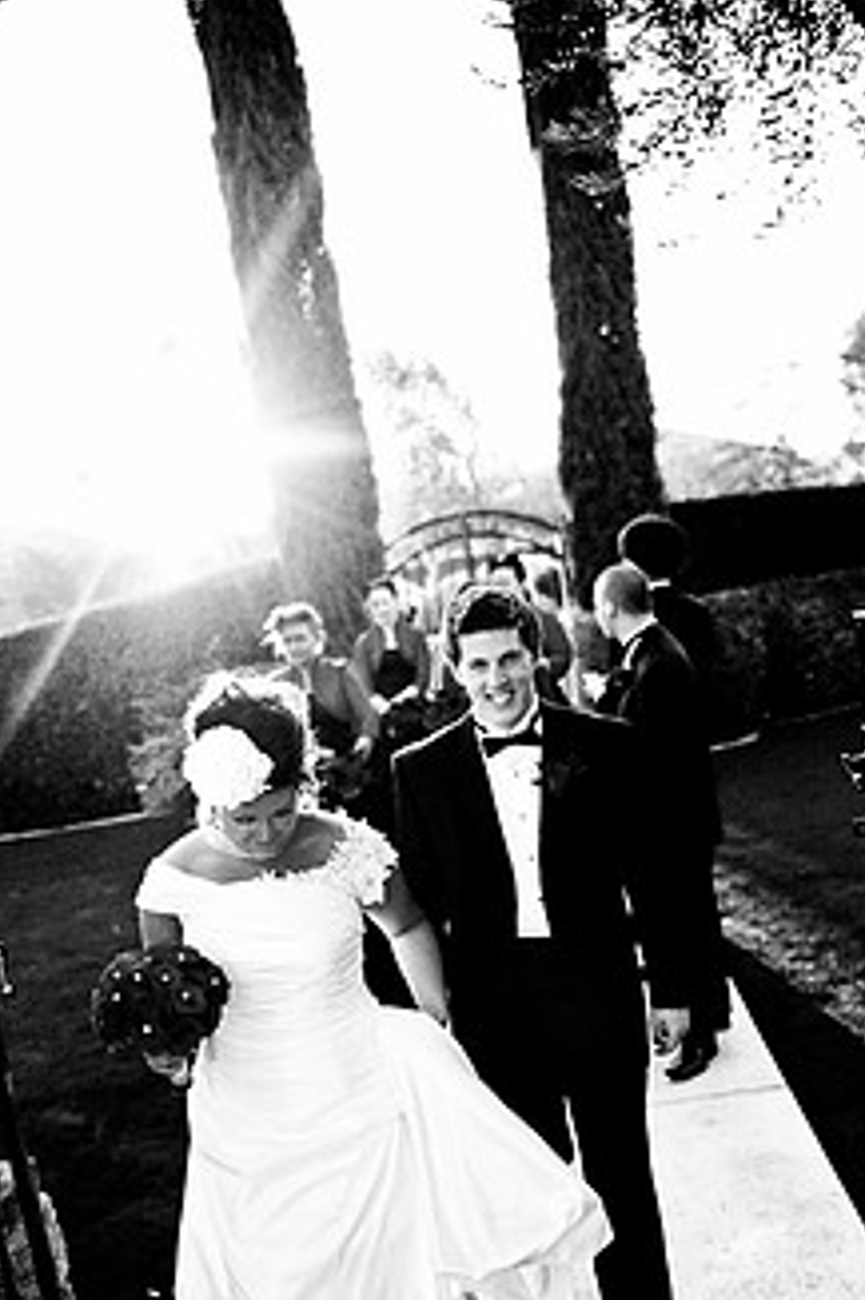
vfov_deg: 48.1
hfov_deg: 33.4
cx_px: 413
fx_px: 1443
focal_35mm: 40
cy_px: 802
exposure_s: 1/3200
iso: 200
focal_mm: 29
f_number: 2.8
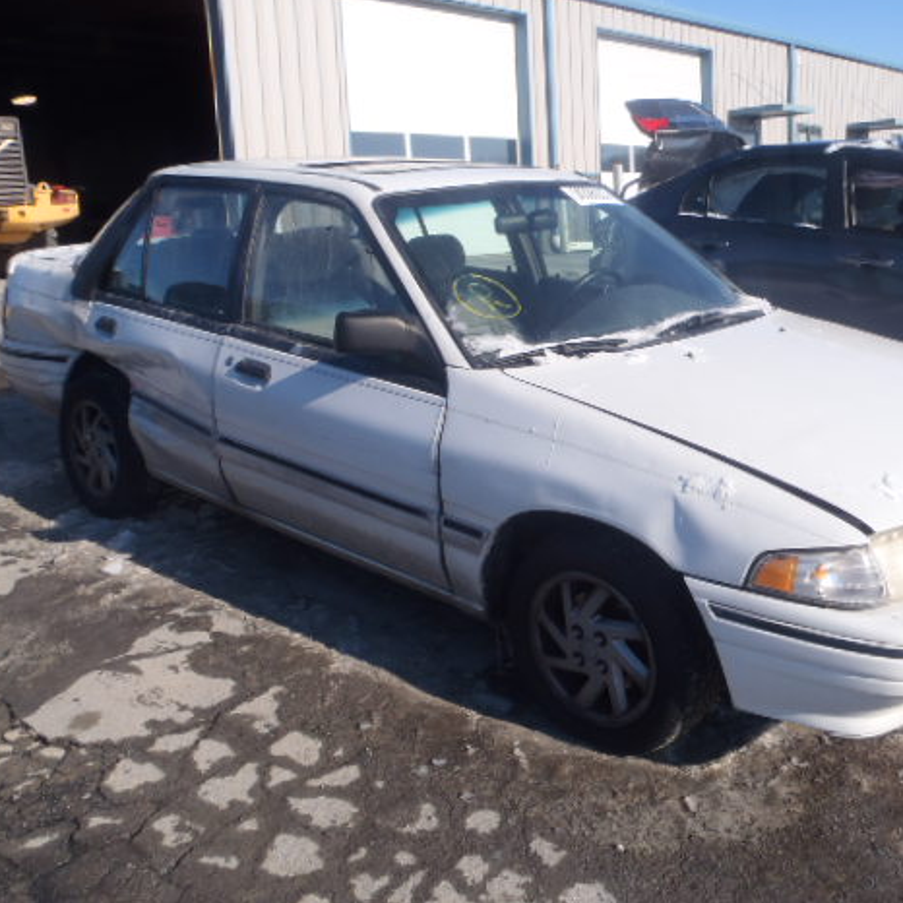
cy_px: 455
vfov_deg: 48.5
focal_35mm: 34
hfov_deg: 48.0
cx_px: 566
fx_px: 1003
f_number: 4.5
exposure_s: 1/640
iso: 80
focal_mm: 5
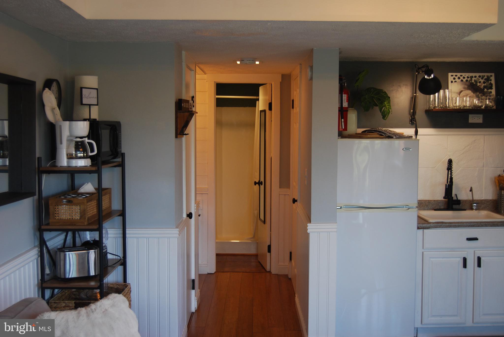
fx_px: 631
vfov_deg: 29.9
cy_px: 168
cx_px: 252
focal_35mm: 45
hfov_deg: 43.6
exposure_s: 1/40
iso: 200
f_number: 4.2
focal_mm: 30
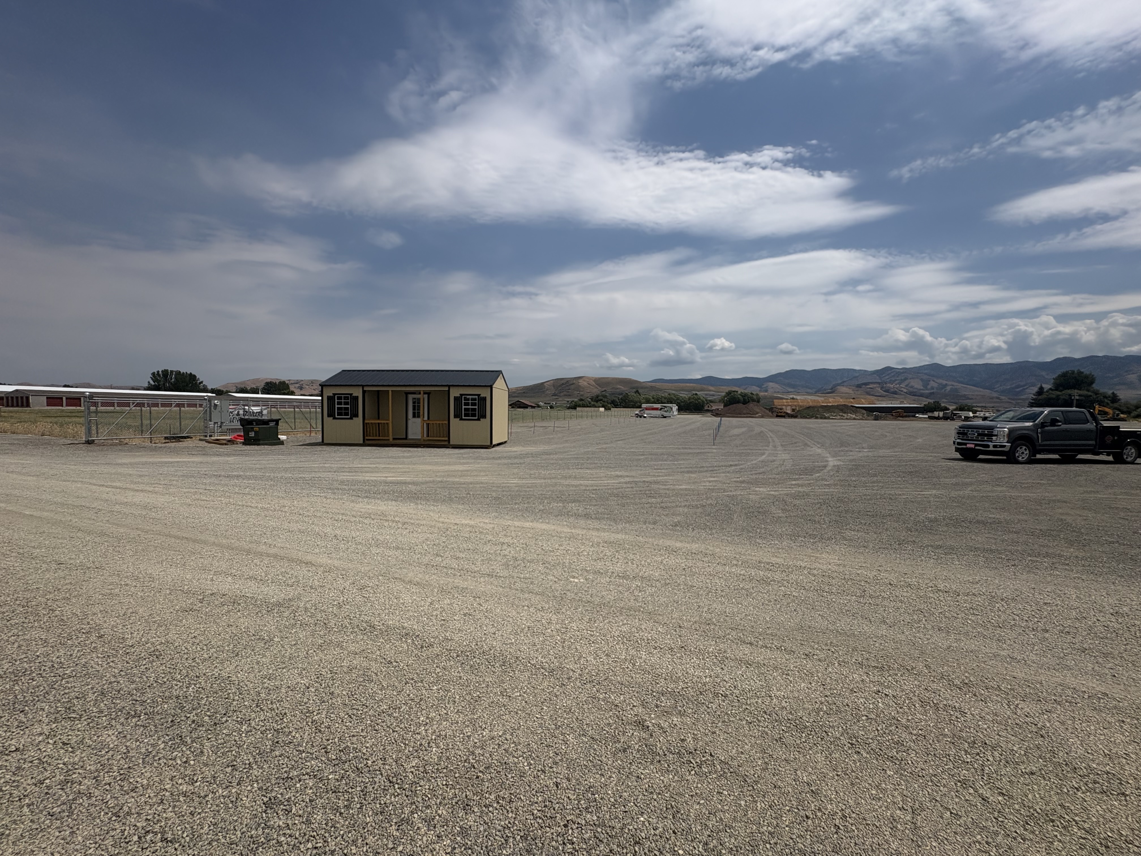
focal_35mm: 14
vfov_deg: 85.7
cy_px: 428
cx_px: 570
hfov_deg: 102.1
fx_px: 461
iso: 50
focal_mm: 2.22
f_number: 2.2
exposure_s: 1/5263
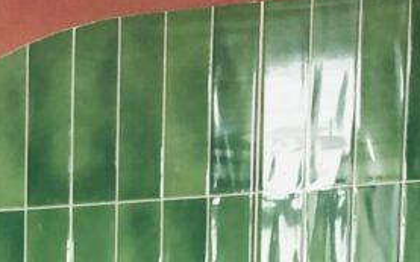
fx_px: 1636
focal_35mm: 143
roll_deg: -1.3
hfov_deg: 13.9
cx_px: -168
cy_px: 835
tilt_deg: -4.2
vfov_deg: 7.7
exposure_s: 1/100
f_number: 1.8
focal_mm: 4
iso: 64
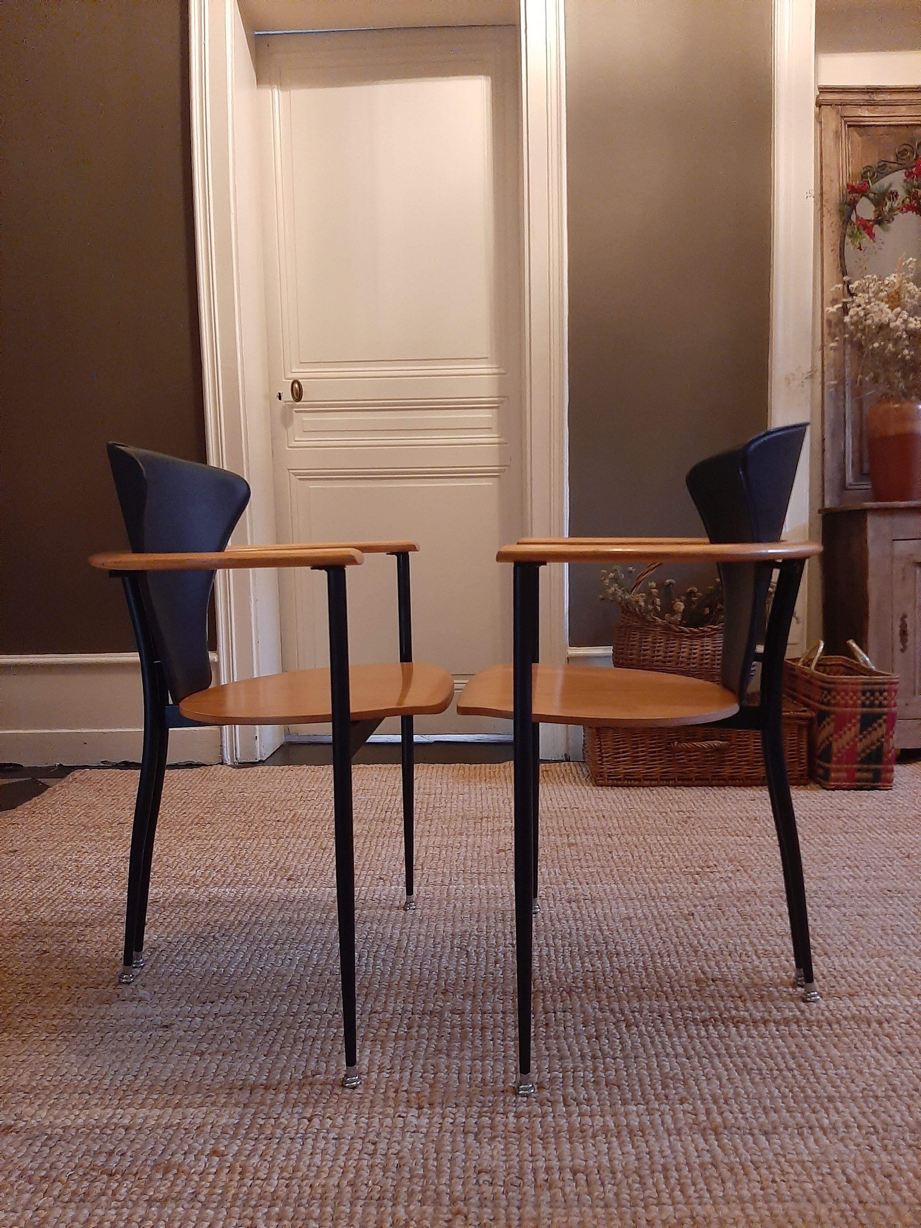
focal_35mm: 26
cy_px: 614
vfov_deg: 67.3
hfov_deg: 53.1
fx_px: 922
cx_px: 460
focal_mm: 3.93
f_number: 1.7
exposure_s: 1/25
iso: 400
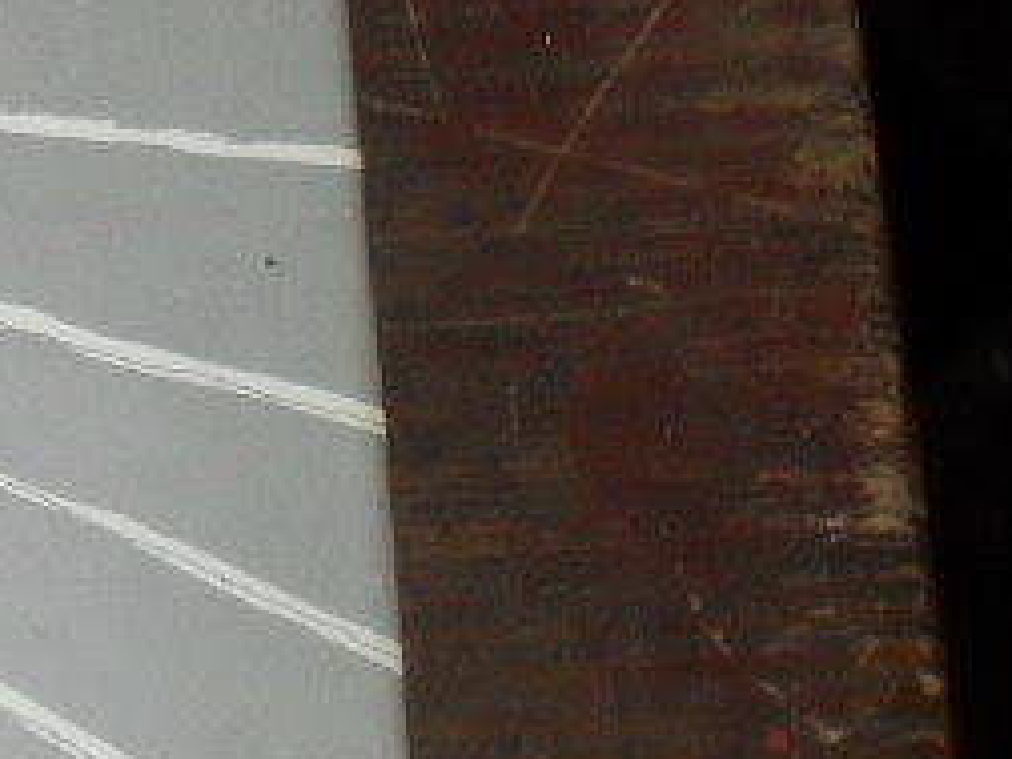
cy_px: 253
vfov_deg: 10.4
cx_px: -920
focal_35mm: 142
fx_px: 4151
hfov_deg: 12.5
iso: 200
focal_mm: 6.3
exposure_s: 1/45
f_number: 3.2
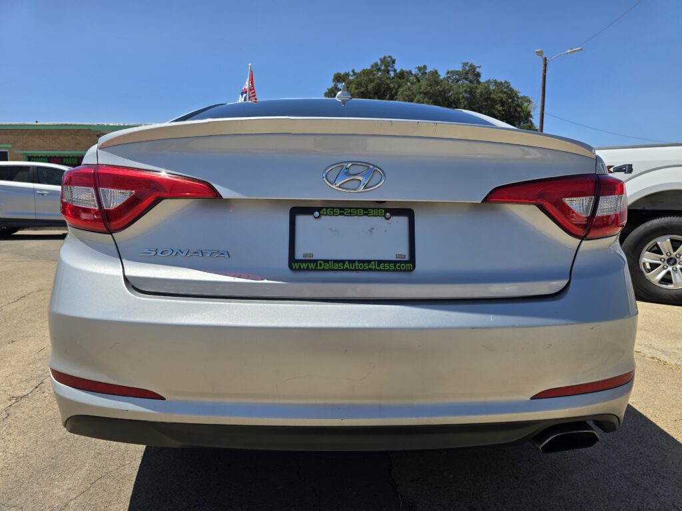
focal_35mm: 23
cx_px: 341
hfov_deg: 73.9
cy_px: 256
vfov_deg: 58.9
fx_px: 453
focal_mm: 6.3
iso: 12
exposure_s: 1/897
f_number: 1.7
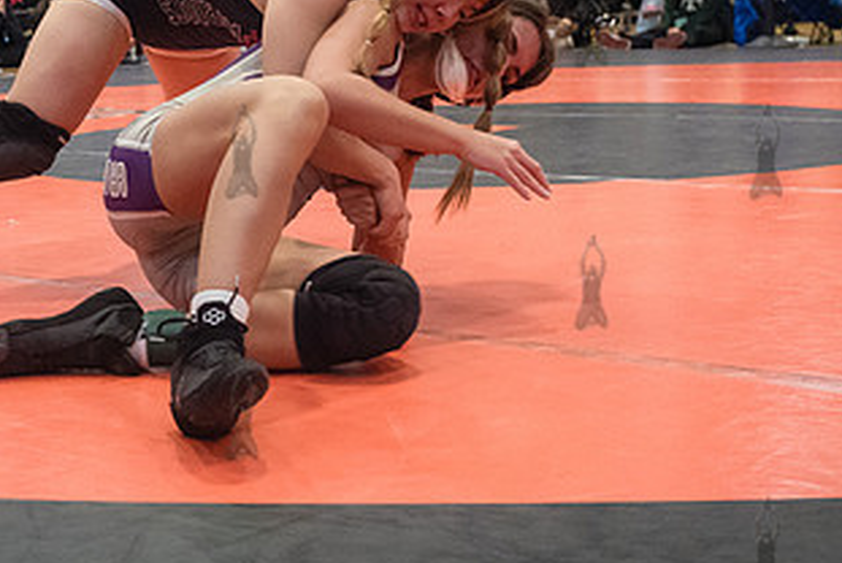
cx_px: 240
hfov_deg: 27.4
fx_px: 1709
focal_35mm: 73
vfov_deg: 18.7
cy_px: 185
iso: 8000
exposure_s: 1/400
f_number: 4
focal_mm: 35
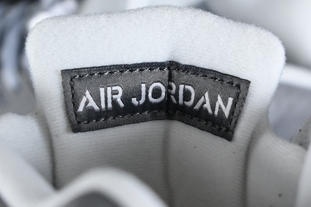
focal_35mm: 75
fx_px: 648
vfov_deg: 18.2
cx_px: 156
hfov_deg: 27.0
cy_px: 104
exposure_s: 1/125
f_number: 6.3
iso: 800
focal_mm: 50
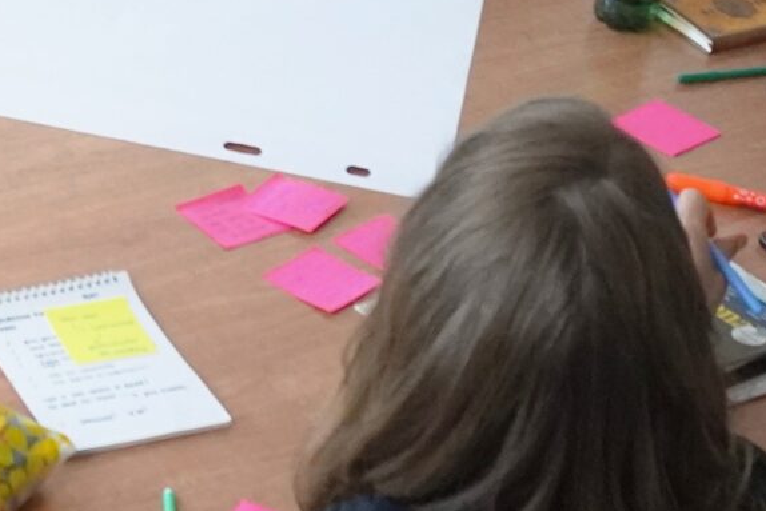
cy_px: -11
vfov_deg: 12.6
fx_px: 2277
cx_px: -80
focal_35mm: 107
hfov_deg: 18.4
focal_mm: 16
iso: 2500
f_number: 4
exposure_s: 1/160
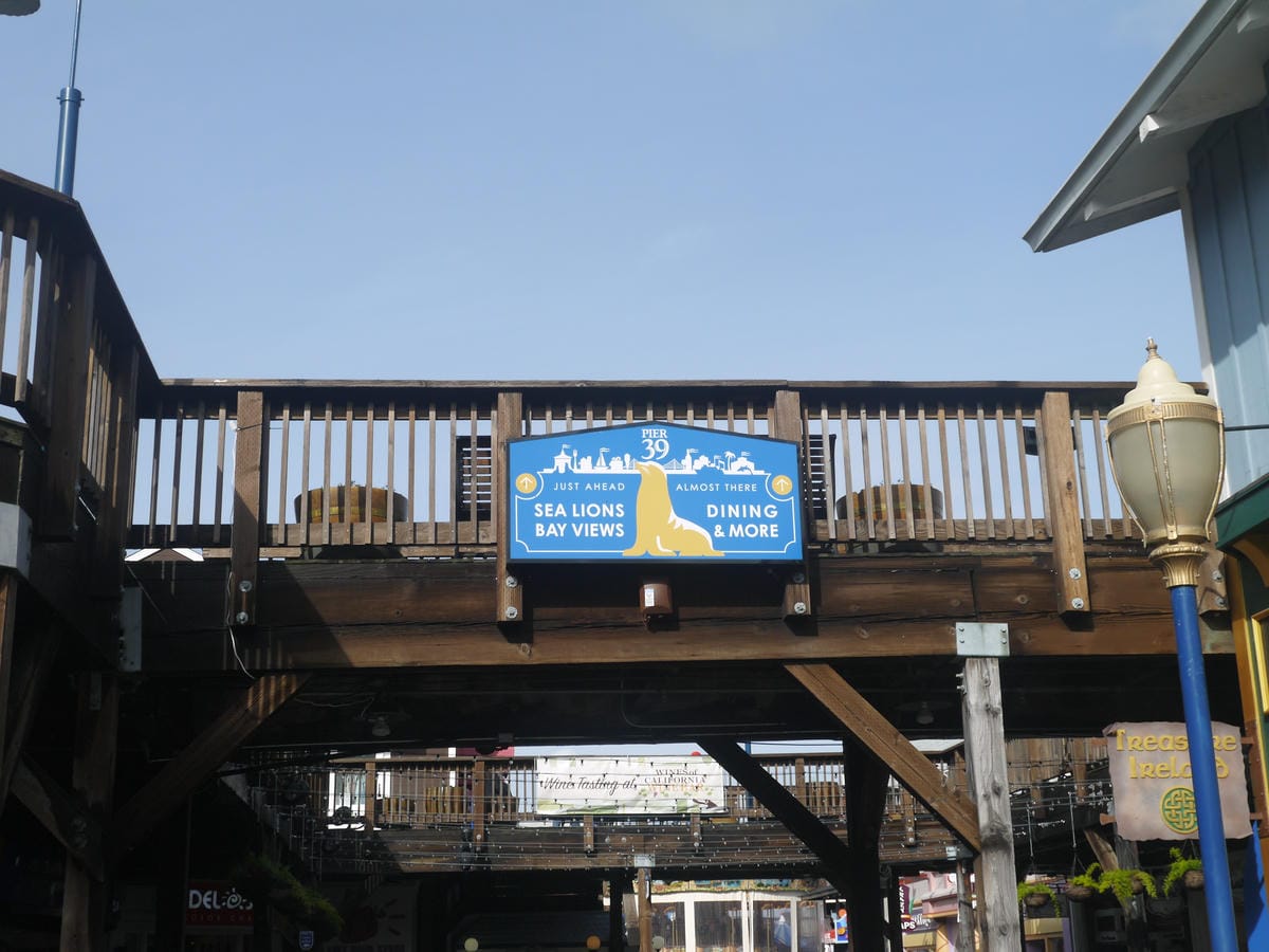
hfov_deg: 39.7
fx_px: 1760
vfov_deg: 30.3
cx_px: 634
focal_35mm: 48
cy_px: 476
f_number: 9
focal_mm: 24
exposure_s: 1/400
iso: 160
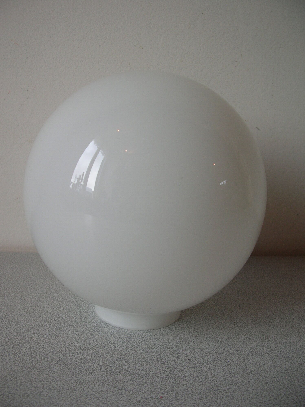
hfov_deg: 40.7
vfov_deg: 52.7
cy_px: 204
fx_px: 412
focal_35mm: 35
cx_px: 152
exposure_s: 1/26.3
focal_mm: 5.8
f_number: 2.8
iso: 50
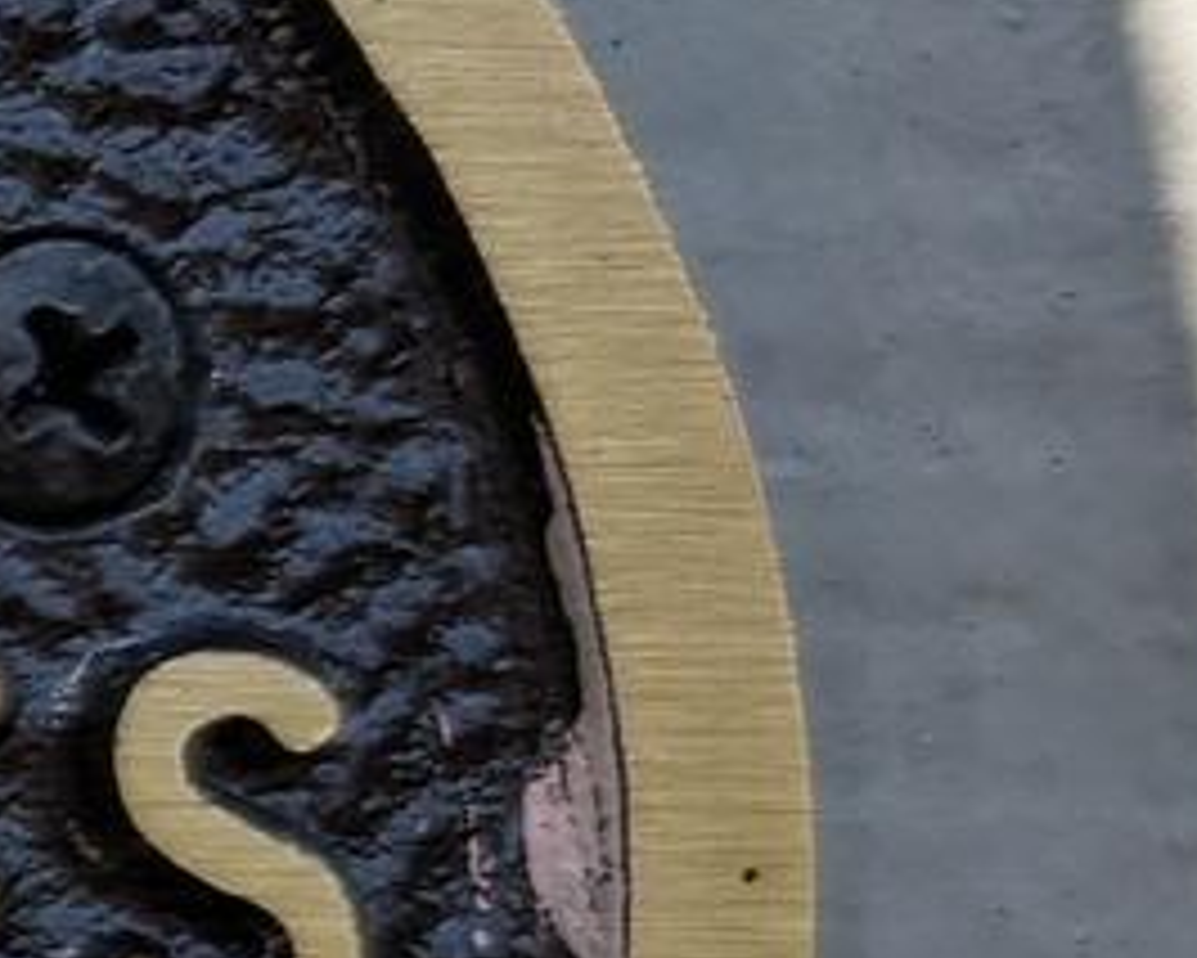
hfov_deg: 8.7
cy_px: 1120
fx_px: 6379
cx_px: -2506
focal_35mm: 180
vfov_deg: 8.5
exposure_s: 1/346
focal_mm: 6.9
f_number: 1.68
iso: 19
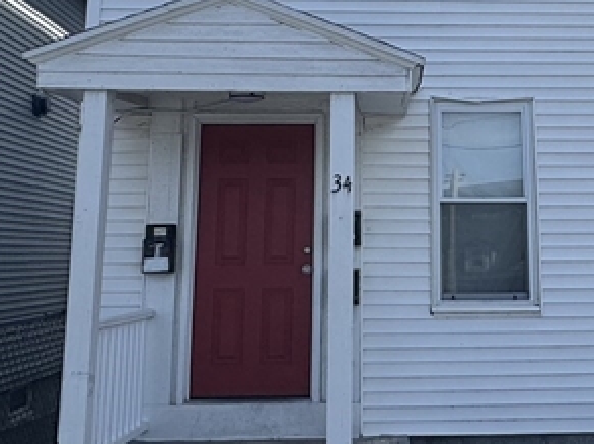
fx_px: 840
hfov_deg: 38.3
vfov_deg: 29.1
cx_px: 416
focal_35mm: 49
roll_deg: +1.9
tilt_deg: +7.4
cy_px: 101
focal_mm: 2.22
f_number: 2.2
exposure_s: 1/2985
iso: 50
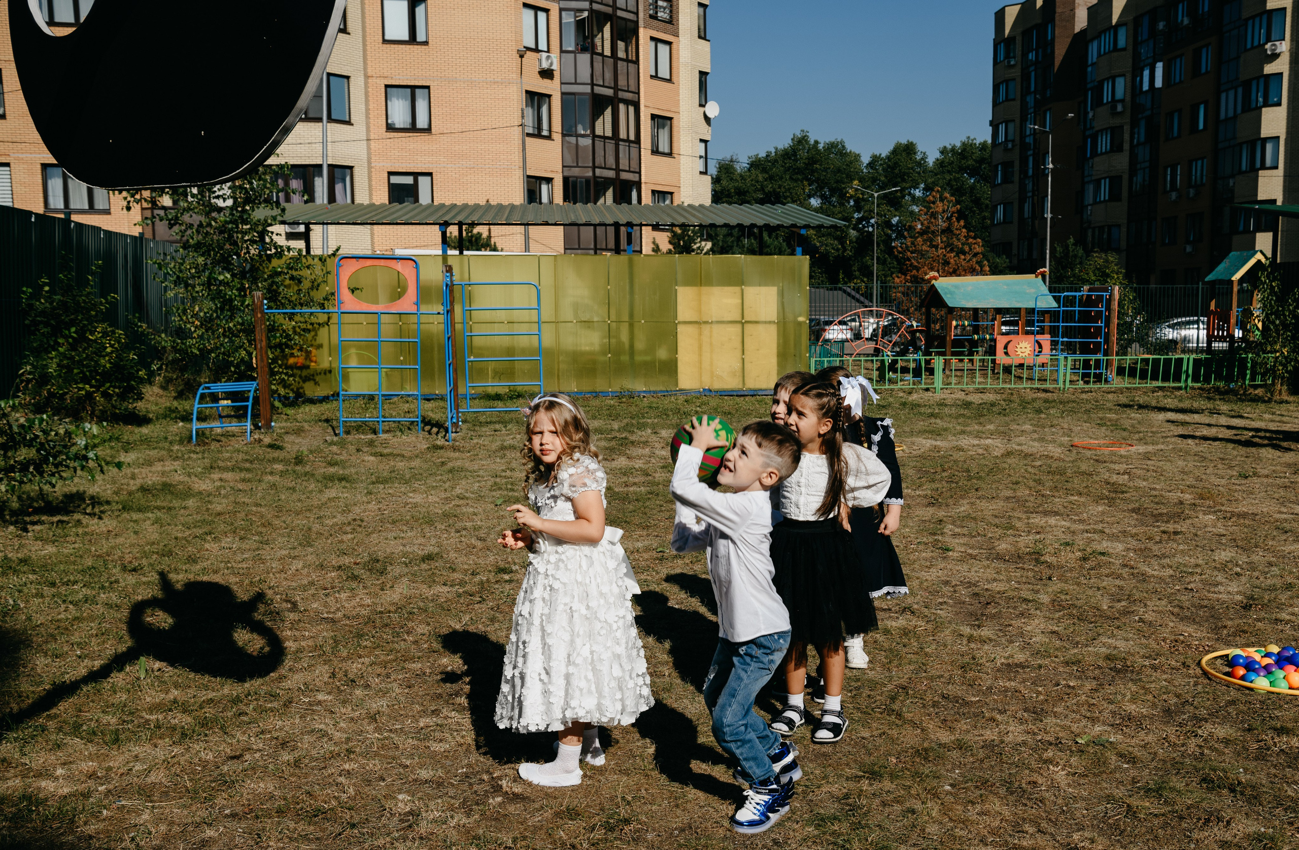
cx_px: 740
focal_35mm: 39
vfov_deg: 33.8
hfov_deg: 49.7
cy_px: 493
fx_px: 1398
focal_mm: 34
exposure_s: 1/400
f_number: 8
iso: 160
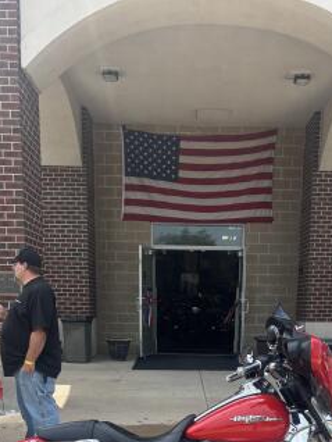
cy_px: 416
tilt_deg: -9.5
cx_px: 196
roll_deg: -2.0
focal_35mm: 49
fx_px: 626
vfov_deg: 36.0
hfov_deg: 29.7
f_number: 1.6
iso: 50
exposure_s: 1/1812
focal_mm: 5.96
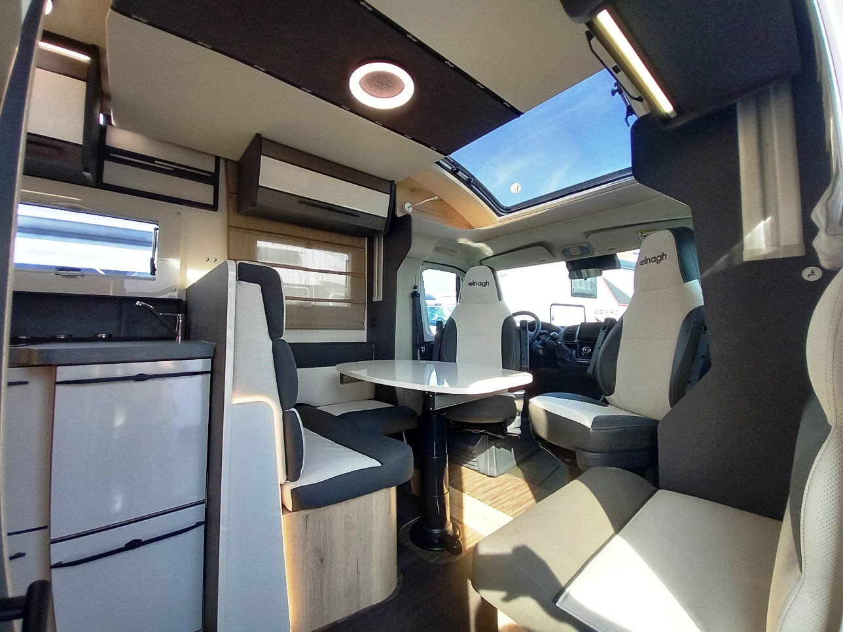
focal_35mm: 13
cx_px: 422
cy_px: 316
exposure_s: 1/109
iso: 50
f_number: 2.2
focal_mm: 1.13
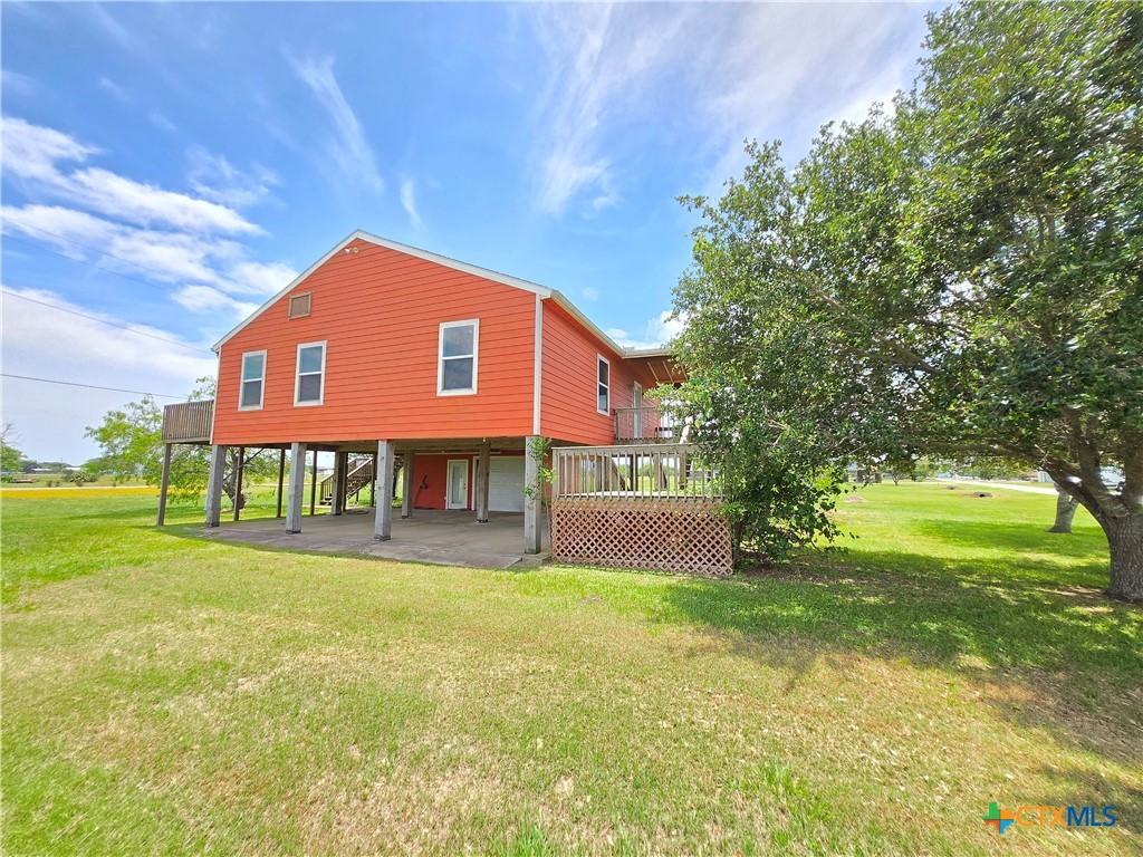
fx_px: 429
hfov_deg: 106.2
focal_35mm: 13
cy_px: 428
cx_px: 572
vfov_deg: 89.9
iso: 25
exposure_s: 1/334
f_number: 2.2
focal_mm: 1.7
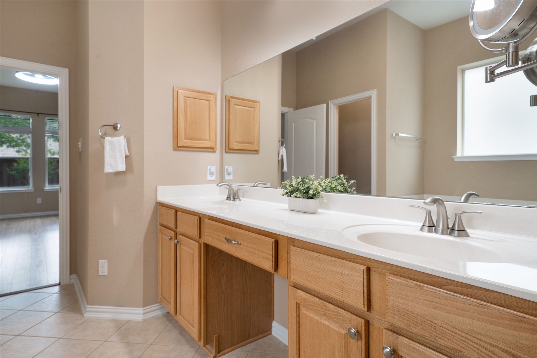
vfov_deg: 61.9
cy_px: 179
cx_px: 268
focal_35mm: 20
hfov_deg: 84.0
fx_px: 298
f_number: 9
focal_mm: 20
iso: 500
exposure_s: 1/60
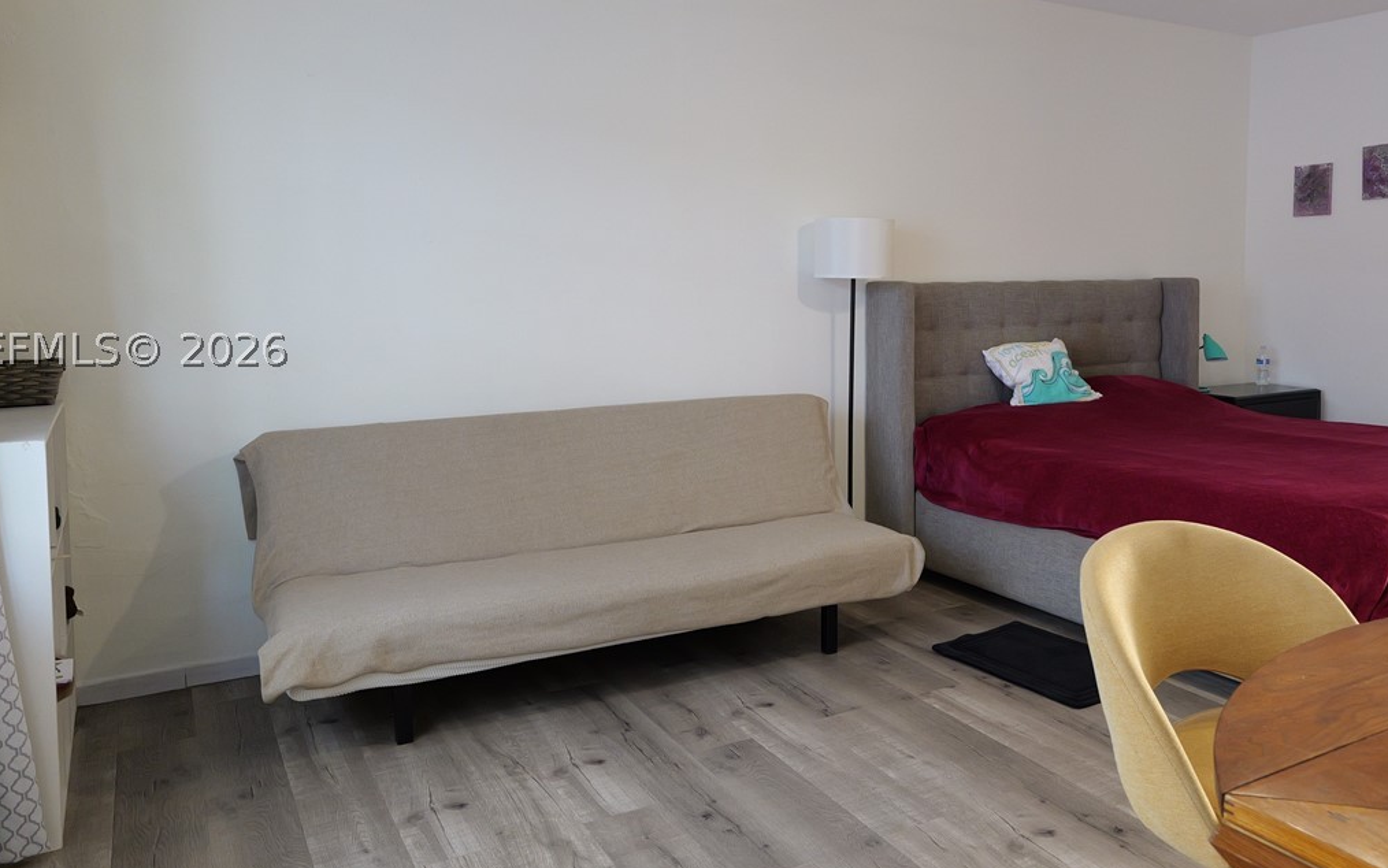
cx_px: 825
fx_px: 1097
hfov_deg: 64.1
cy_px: 347
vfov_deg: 42.9
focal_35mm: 29
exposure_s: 1/60
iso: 2000
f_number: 4.3
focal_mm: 17
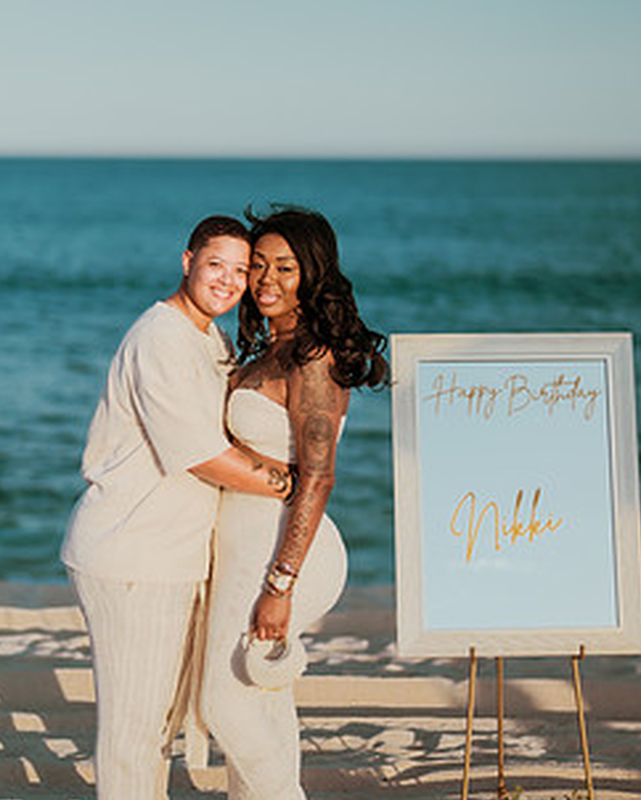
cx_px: 363
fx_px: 1919
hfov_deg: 19.0
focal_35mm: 81
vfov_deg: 23.5
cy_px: 408
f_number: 1.8
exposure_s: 1/6400
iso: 100
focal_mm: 58
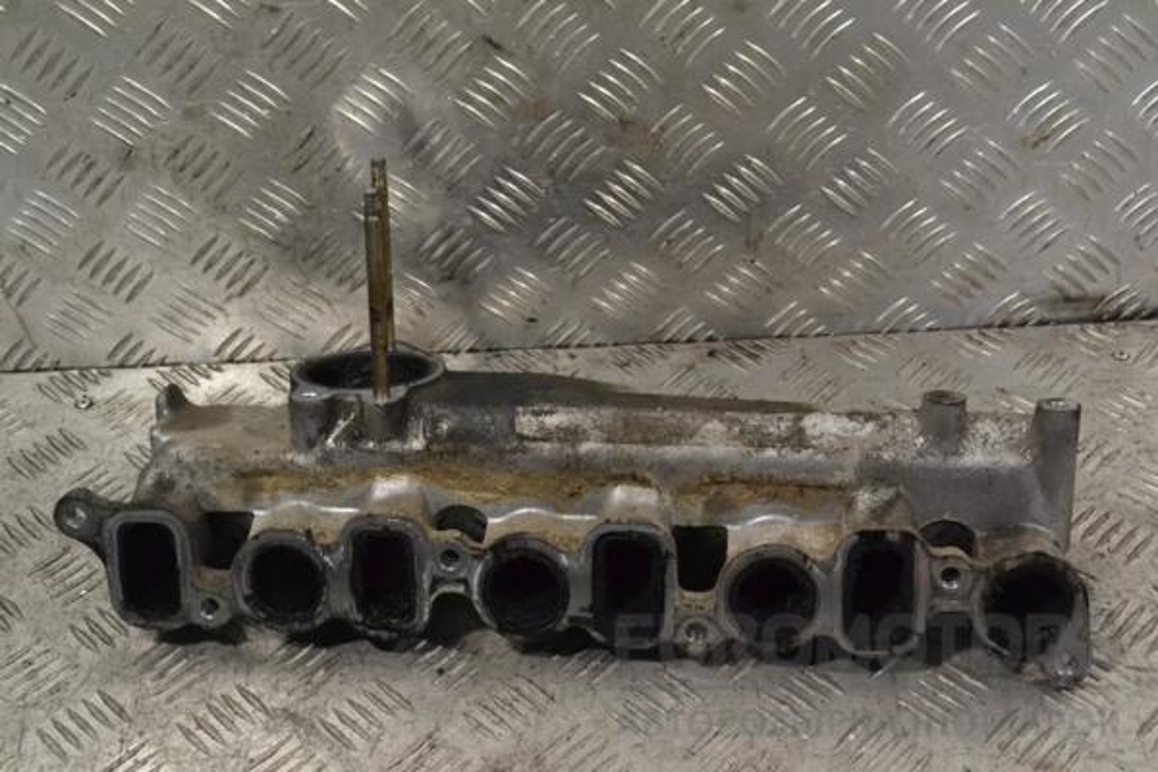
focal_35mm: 48
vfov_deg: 28.1
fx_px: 1544
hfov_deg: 41.1
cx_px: 579
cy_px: 386
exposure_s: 1/250
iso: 3200
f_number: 9
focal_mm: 32
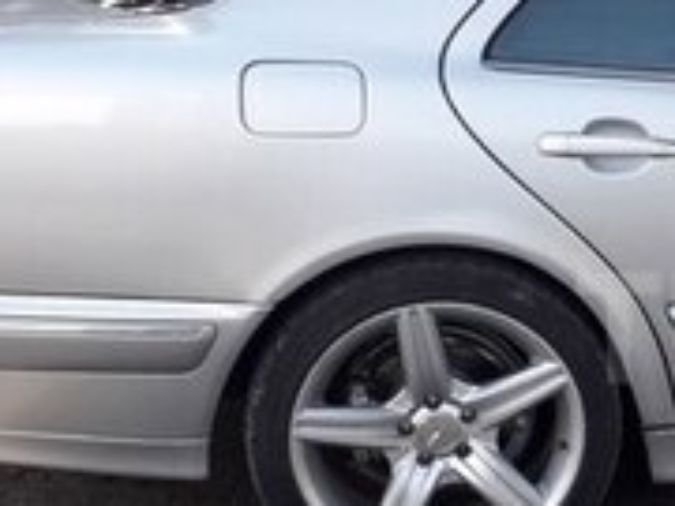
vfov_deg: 14.9
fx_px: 1930
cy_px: 328
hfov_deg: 18.0
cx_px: 960
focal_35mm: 99
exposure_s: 1/255
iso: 40
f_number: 1.9
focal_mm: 3.6
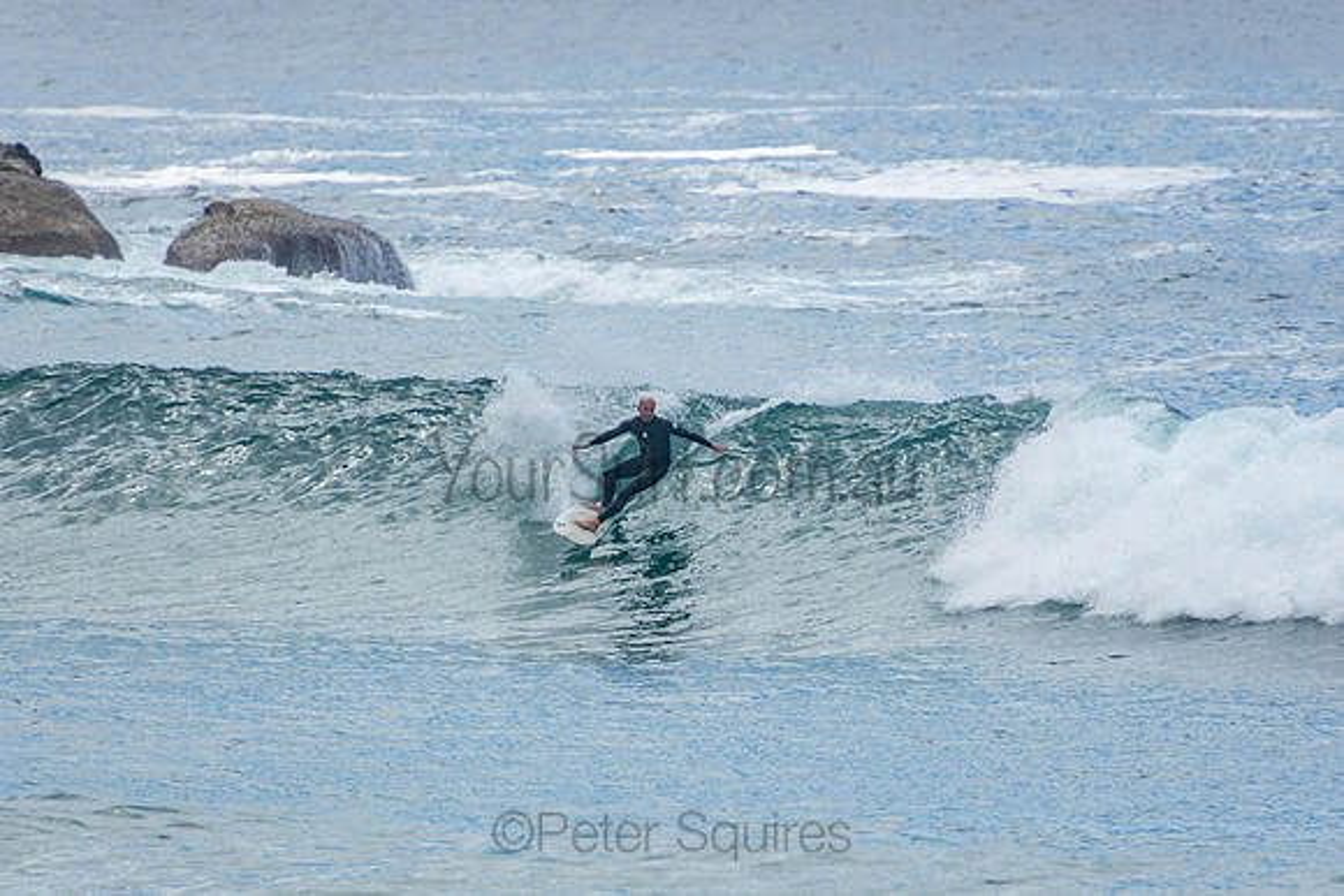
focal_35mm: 600
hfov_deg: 3.4
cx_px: 672
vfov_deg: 2.3
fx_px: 22404
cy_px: 448
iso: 220
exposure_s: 1/1250
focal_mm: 400
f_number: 5.6
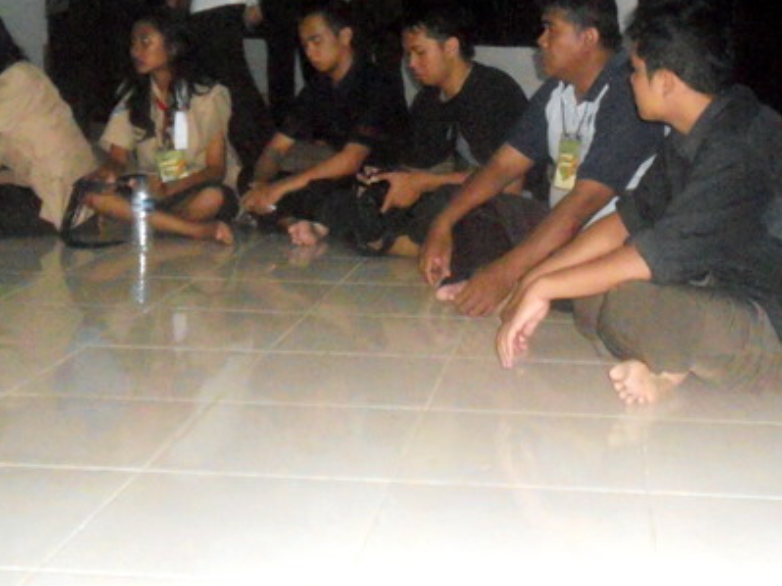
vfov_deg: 23.7
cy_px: 129
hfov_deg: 31.4
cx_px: 539
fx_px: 1378
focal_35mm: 61
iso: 1600
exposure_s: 1/30
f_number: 3.9
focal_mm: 6.9
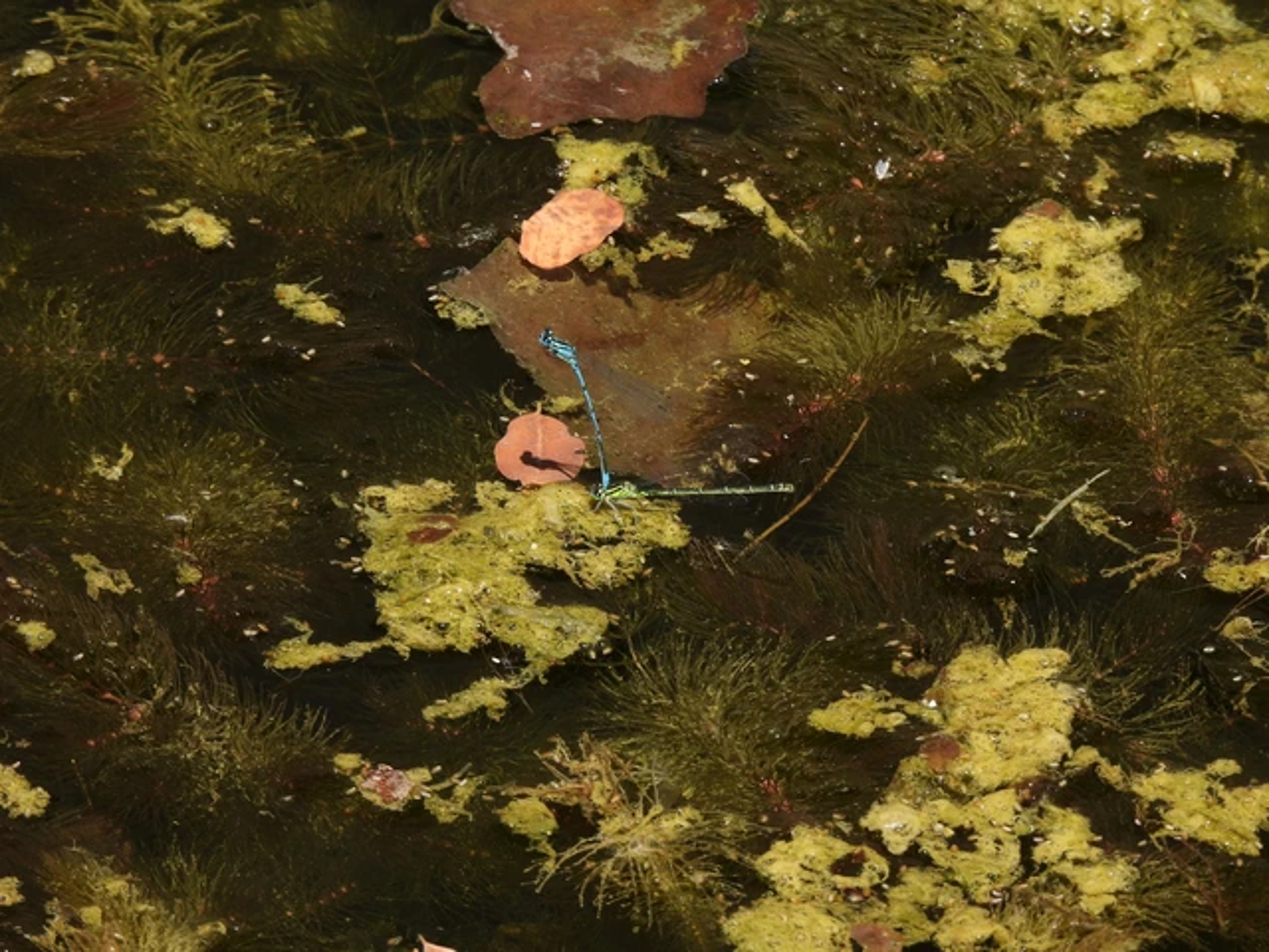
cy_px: 476
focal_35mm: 850
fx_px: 31160
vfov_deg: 1.7
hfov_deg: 2.3
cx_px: 634
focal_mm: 152
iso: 100
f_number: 6.3
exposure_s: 1/320
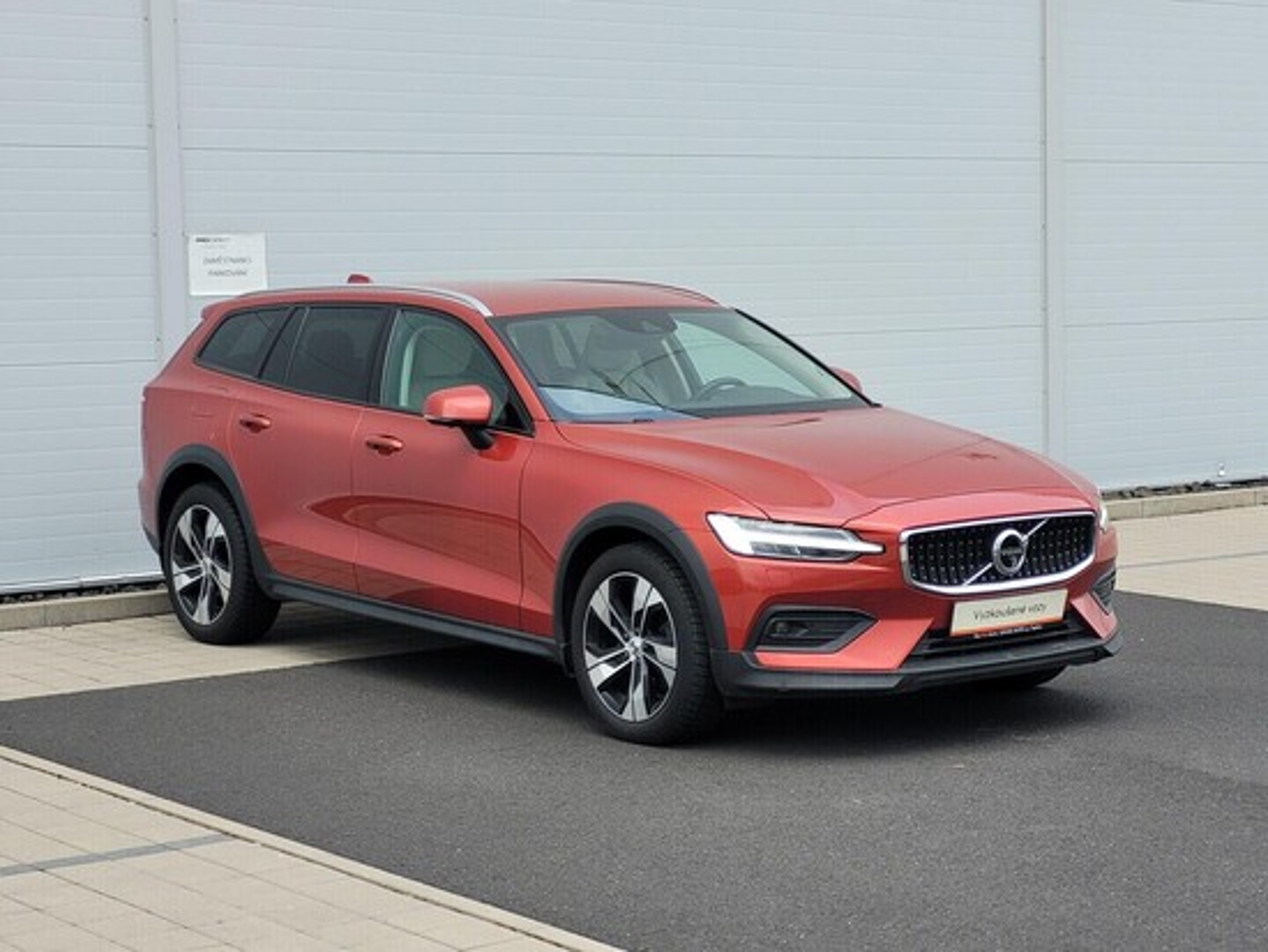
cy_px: 476
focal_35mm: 76
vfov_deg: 19.4
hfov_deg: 25.6
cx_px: 634
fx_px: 2785
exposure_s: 1/202
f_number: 2.4
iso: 25
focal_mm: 7.12
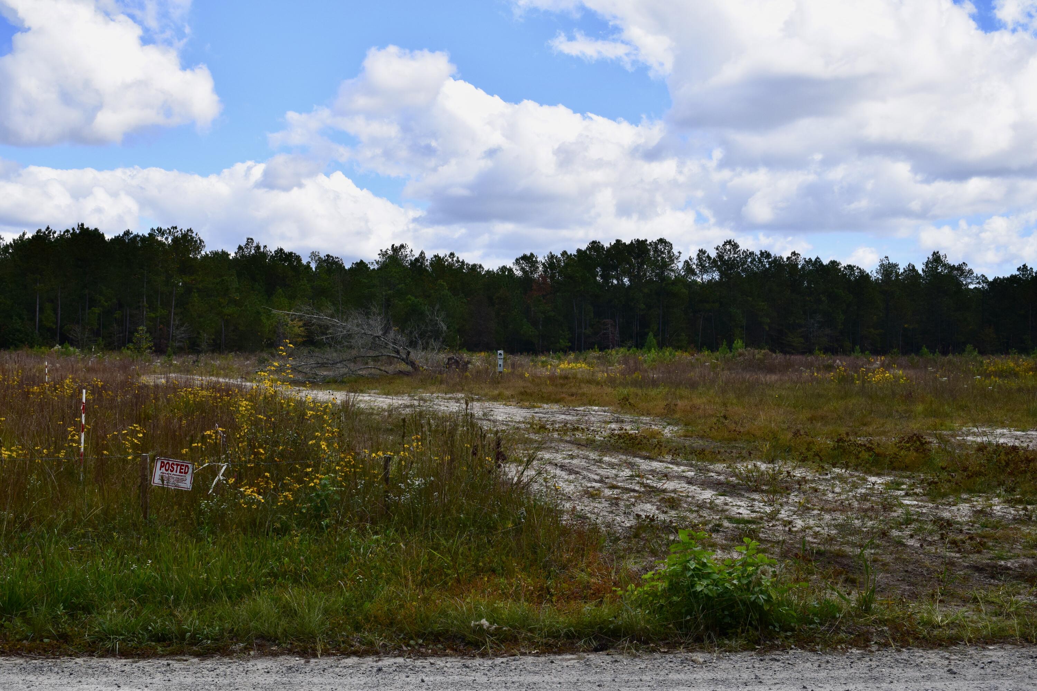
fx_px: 1080
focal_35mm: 38
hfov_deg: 51.3
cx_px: 518
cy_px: 346
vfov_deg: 35.5
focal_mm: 25
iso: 360
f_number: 11
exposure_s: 1/500
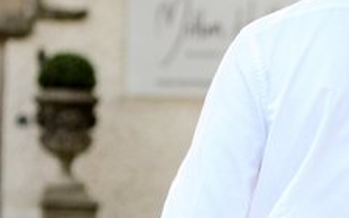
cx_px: 623
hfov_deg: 5.7
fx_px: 3453
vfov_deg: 3.6
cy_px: 232
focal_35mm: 363
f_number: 3.5
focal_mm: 85
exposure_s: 1/500
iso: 800
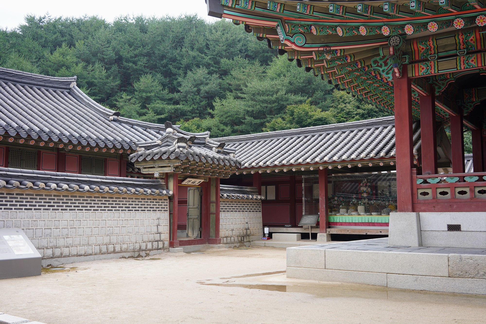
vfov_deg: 37.9
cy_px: 162
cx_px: 243
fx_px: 473
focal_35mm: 35
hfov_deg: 54.4
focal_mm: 35
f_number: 8
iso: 200
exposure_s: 1/125
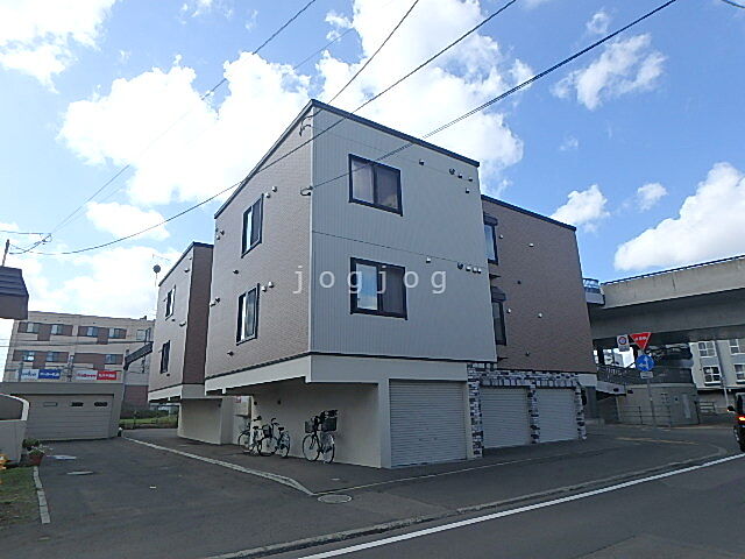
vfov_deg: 63.4
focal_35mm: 21
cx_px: 372
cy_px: 280
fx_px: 452
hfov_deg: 79.0
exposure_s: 1/500
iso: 125
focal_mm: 3.7
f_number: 6
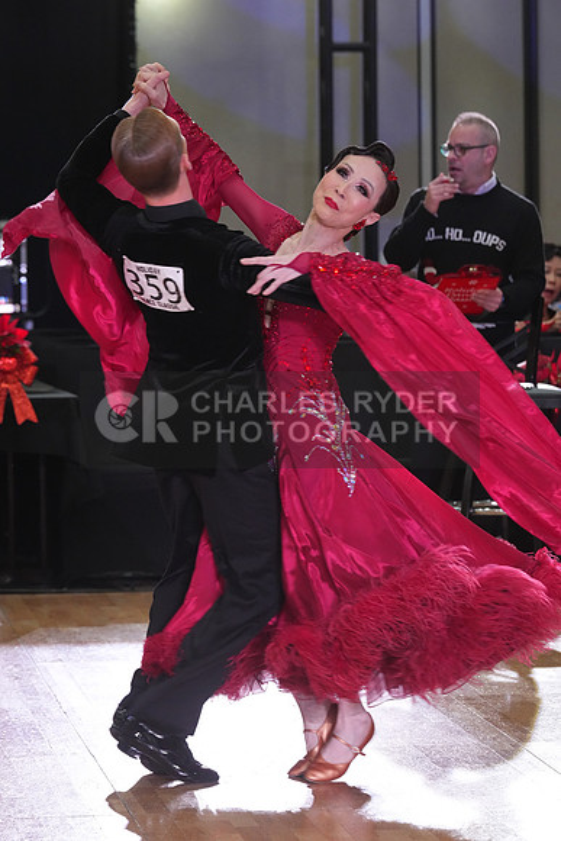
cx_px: 280
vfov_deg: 11.1
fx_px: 4321
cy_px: 420
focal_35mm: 185
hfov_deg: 7.4
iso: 4000
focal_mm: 185
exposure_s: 1/200
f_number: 7.1
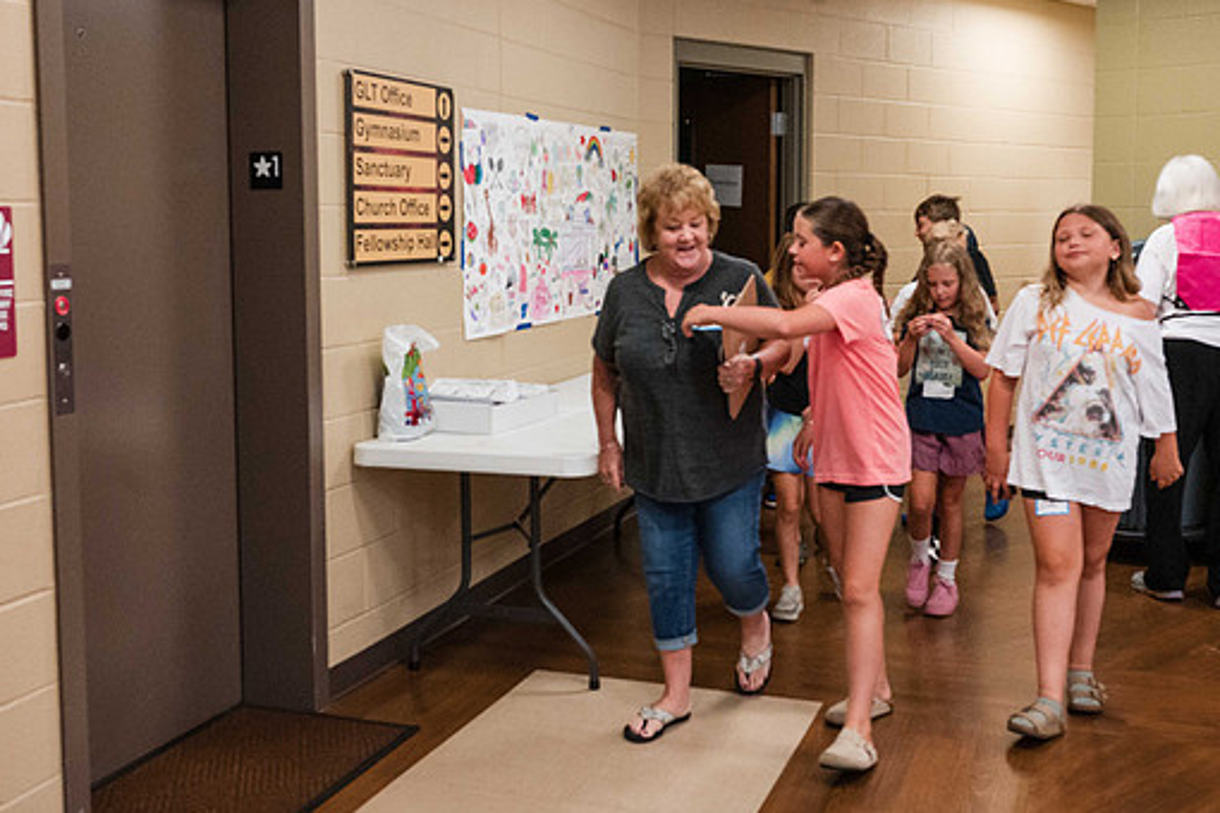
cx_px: 625
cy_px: 344
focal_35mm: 43
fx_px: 1457
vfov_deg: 31.1
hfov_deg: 45.4
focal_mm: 35
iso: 6400
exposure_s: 1/125
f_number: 6.3
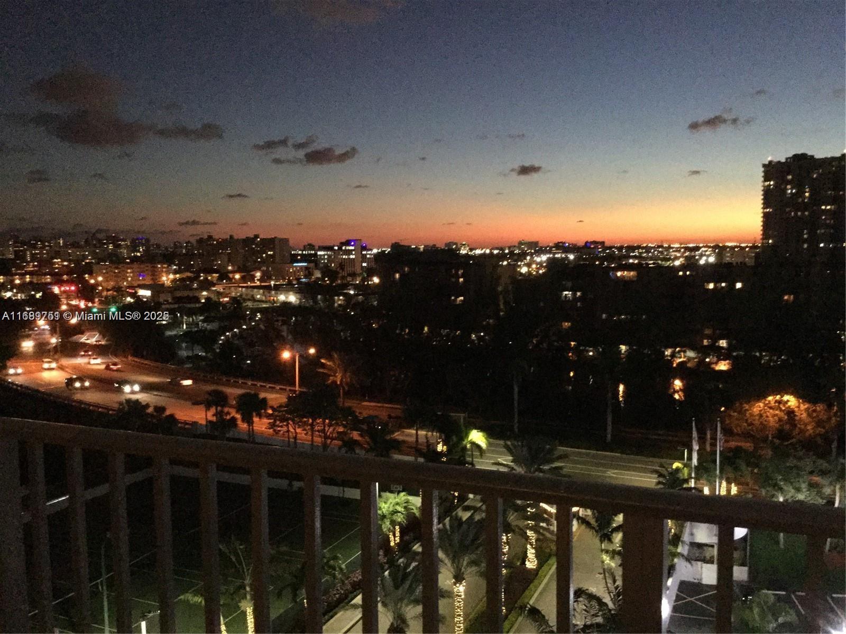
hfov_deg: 58.4
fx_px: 758
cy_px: 317
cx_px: 423
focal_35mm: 31
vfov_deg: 45.4
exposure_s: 1/15
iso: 640
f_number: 2.4
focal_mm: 3.3
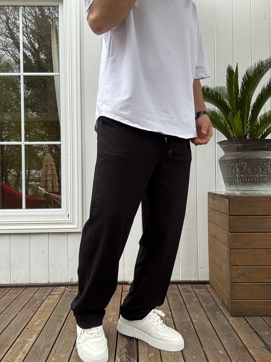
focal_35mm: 30
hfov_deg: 46.8
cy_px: 181
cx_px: 136
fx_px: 313
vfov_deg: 60.0
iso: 20
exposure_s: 1/160
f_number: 1.9
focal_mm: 2.69
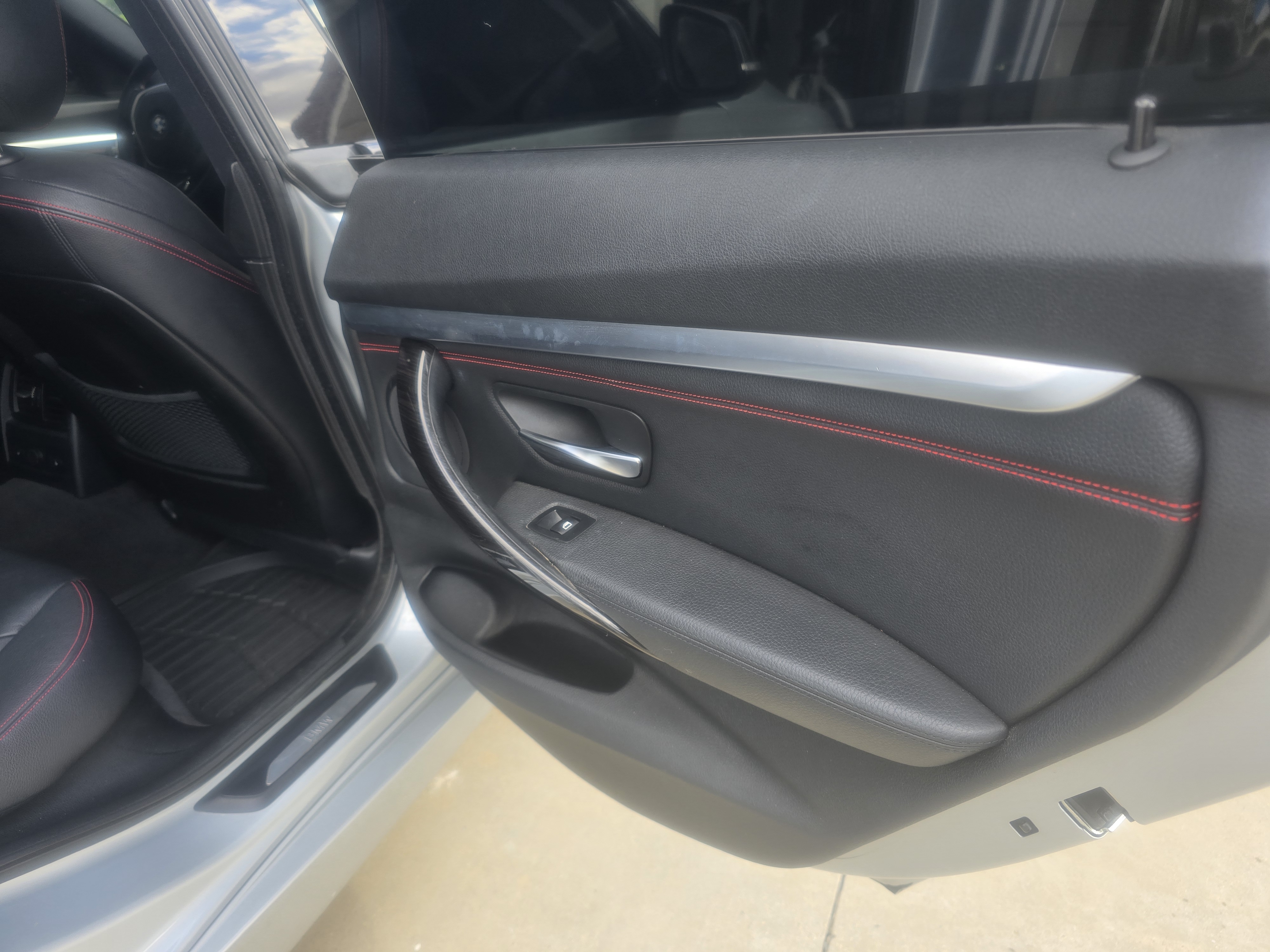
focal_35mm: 23
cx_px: 635
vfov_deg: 58.9
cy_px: 476
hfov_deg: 73.9
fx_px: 844
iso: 32
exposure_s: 1/180
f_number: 1.7
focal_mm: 6.3
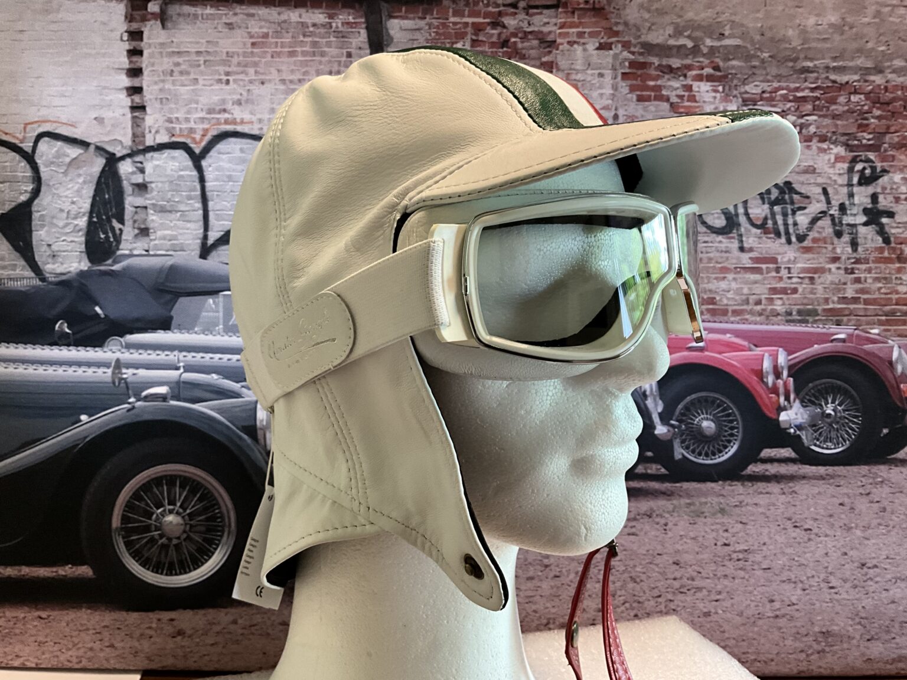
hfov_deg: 61.7
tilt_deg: -7.3
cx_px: 454
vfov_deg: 48.2
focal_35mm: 29
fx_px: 760
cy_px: 340
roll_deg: -2.6
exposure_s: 1/50
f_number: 1.8
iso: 100
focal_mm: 3
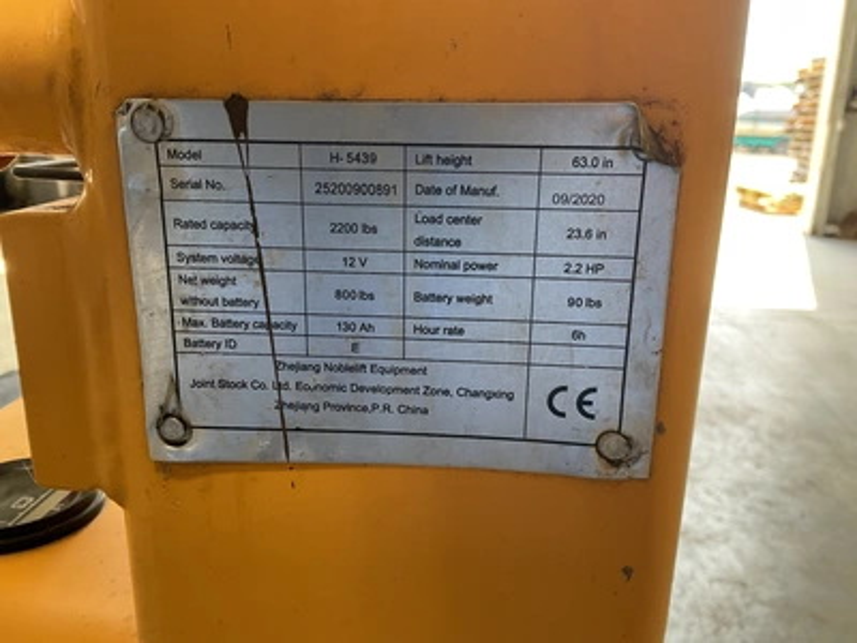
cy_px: 322
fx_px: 718
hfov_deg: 61.7
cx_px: 428
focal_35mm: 29
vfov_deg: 48.2
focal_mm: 3
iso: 64
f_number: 1.8
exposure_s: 1/92
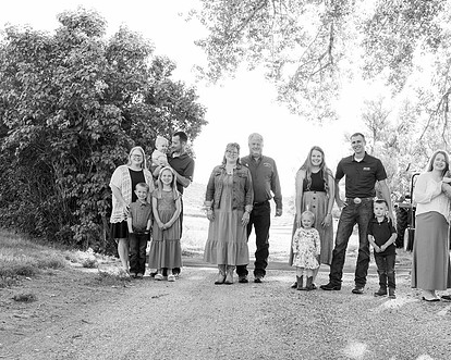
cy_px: 195
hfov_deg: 40.2
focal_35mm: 46
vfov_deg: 32.7
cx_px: 271
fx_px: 614
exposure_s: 1/250
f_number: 6.3
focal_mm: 35
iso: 800
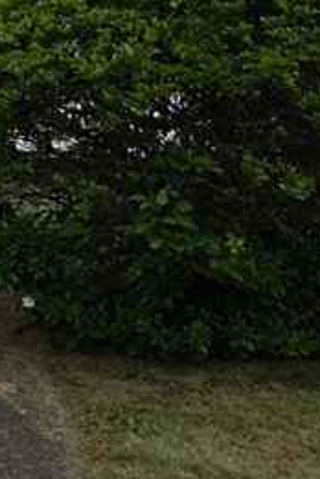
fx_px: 1107
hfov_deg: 13.1
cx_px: -408
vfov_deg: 23.1
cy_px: -40
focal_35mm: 83
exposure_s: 1/3200
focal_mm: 7.6
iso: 125
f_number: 2
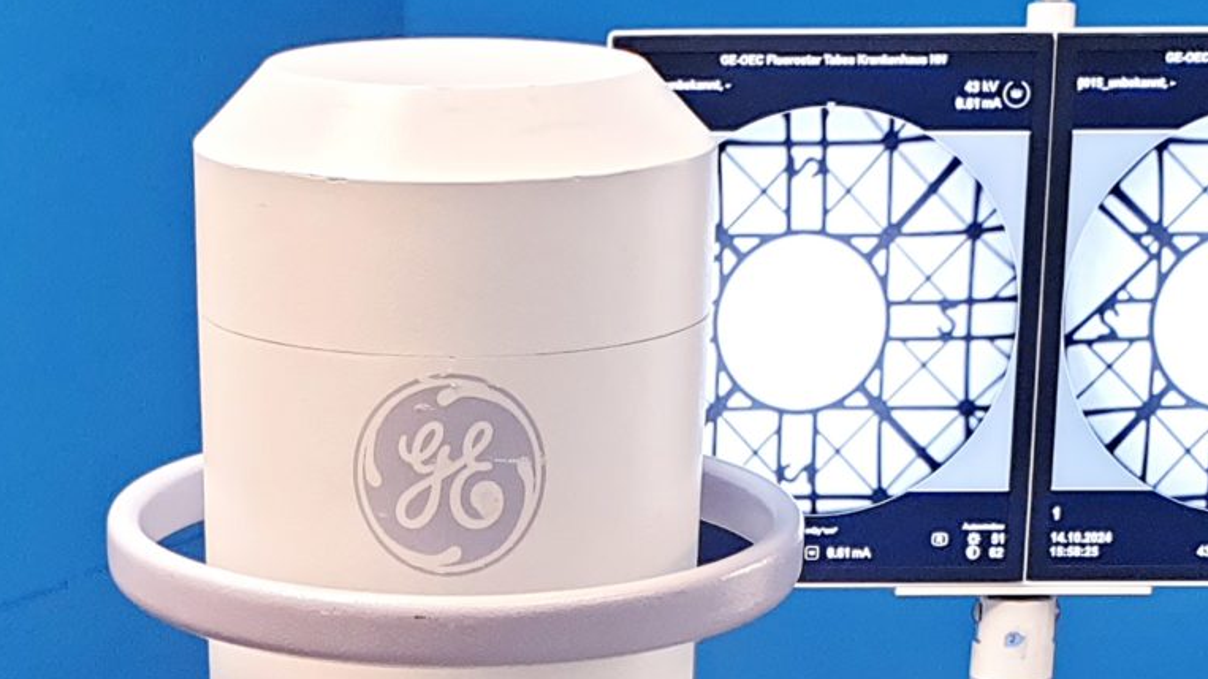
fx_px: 3043
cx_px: 374
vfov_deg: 11.5
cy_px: 1328
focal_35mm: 95
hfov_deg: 22.3
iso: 200
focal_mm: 4.3
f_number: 2.4
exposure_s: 1/50
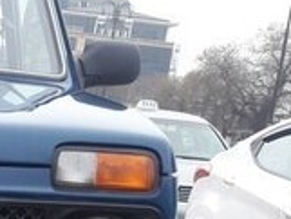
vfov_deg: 12.4
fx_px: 967
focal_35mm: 115
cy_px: 305
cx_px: -159
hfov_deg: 15.6
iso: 40
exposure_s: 1/142
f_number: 1.9
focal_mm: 3.7
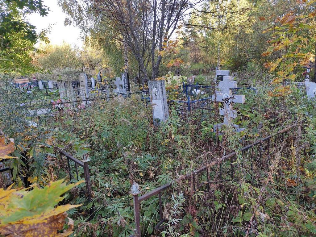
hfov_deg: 67.3
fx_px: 237
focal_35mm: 26
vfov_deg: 53.1
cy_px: 118
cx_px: 158
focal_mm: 4.77
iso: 123
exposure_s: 1/120
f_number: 1.75
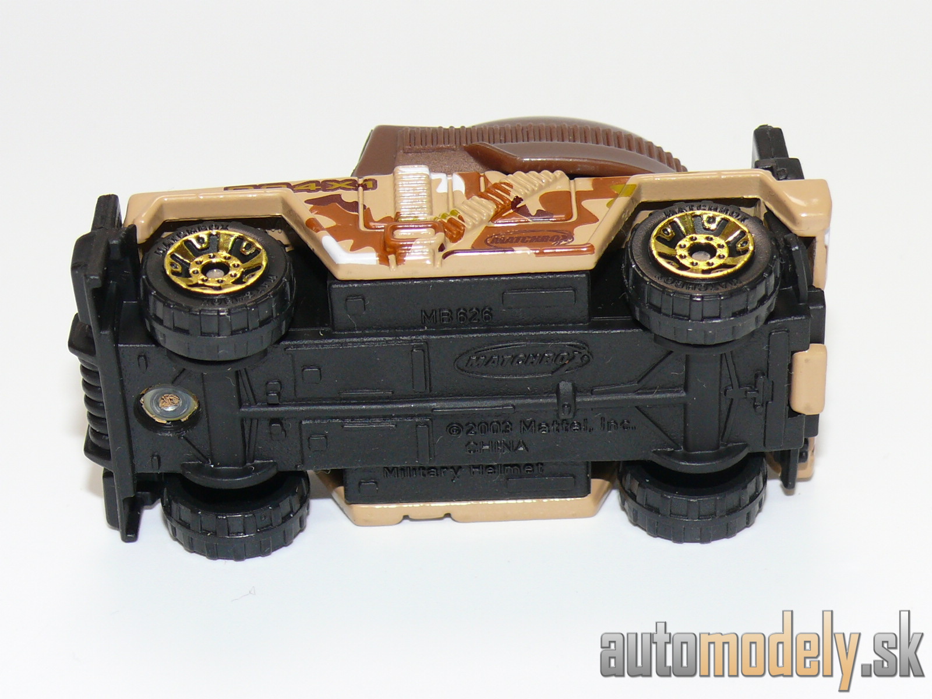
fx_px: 2962
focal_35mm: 110
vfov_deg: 13.5
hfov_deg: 17.9
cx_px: 466
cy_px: 350
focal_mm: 14
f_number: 4
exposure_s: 1/30
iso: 100
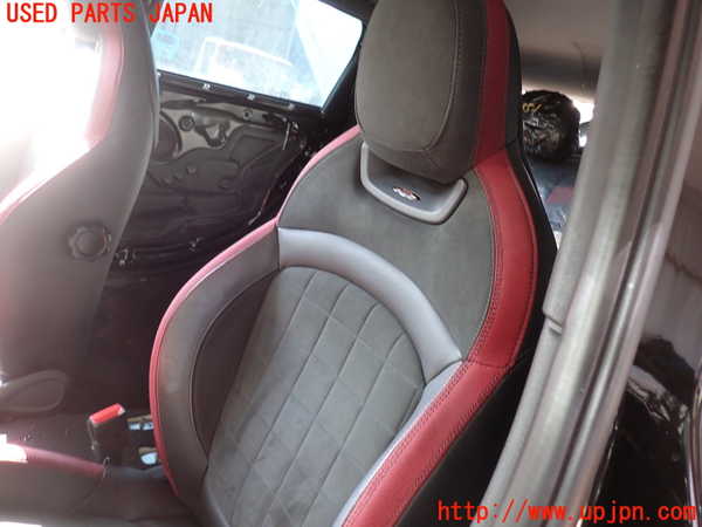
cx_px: 351
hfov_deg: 69.4
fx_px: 507
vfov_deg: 54.9
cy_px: 264
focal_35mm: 25
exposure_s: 1/40
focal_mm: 4.5
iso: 200
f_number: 2
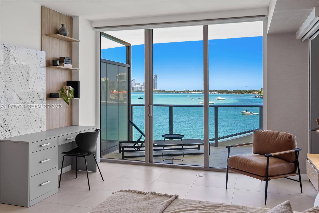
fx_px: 284
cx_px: 160
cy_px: 106
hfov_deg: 58.7
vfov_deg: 41.1
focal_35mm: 32
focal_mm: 32
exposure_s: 1/13
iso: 200
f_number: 8
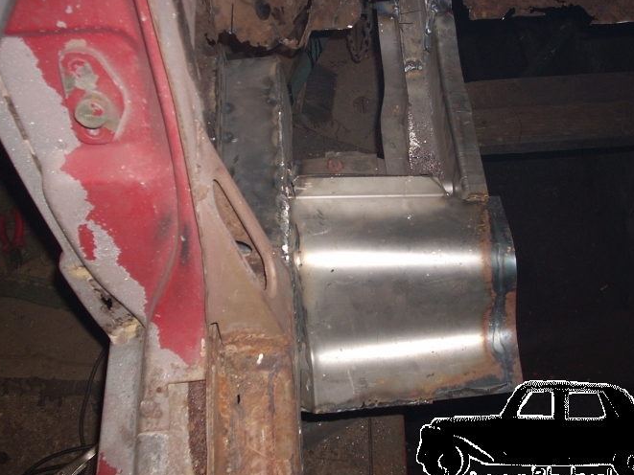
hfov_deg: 44.8
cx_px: 329
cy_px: 229
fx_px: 769
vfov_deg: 34.4
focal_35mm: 42
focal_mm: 6.2
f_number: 2.8
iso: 64
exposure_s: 1/60
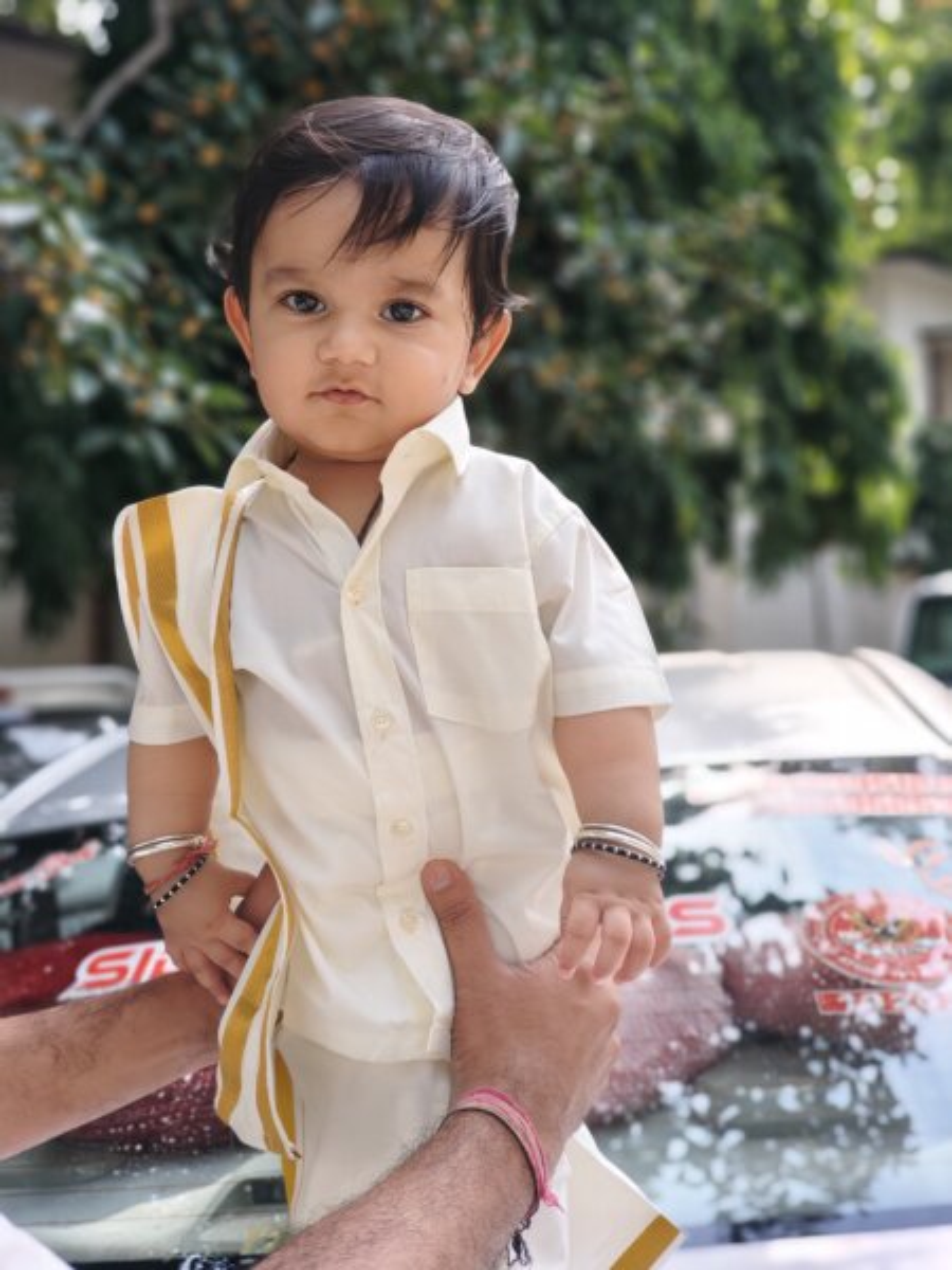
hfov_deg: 29.1
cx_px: 476
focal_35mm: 50
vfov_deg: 38.2
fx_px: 1833
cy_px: 635
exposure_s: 1/218
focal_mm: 7.1
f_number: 2
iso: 210
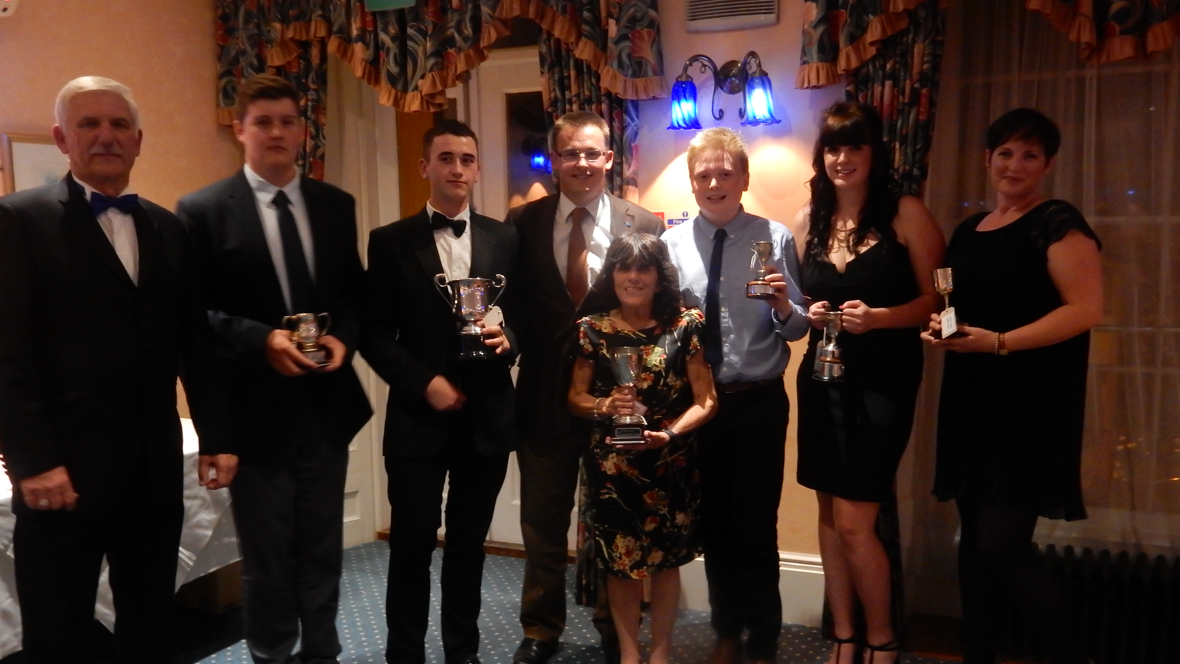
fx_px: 1095
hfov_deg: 56.6
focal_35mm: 35
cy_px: 392
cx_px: 585
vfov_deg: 33.6
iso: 640
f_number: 4
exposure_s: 1/8
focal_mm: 5.4
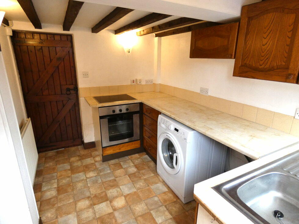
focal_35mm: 20
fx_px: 173
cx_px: 150
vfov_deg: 66.0
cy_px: 112
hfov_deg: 81.8
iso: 250
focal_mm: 3.6
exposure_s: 1/60
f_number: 2.8
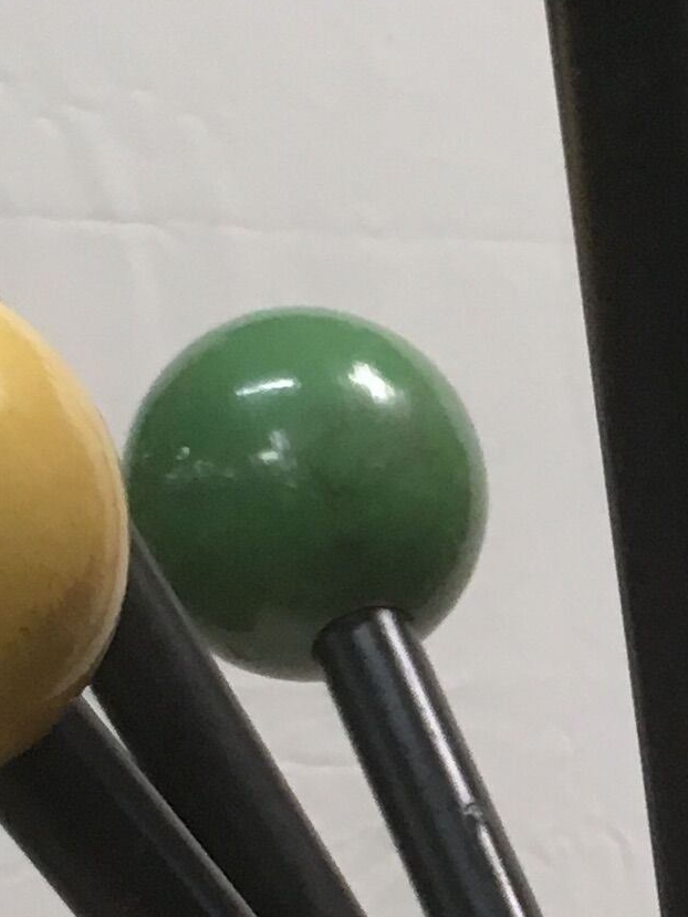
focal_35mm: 141
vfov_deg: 13.9
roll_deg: +0.1
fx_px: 3736
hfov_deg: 10.4
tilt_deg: -5.4
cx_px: 802
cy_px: 767
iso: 50
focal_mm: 4.15
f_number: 2.2
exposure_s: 1/33
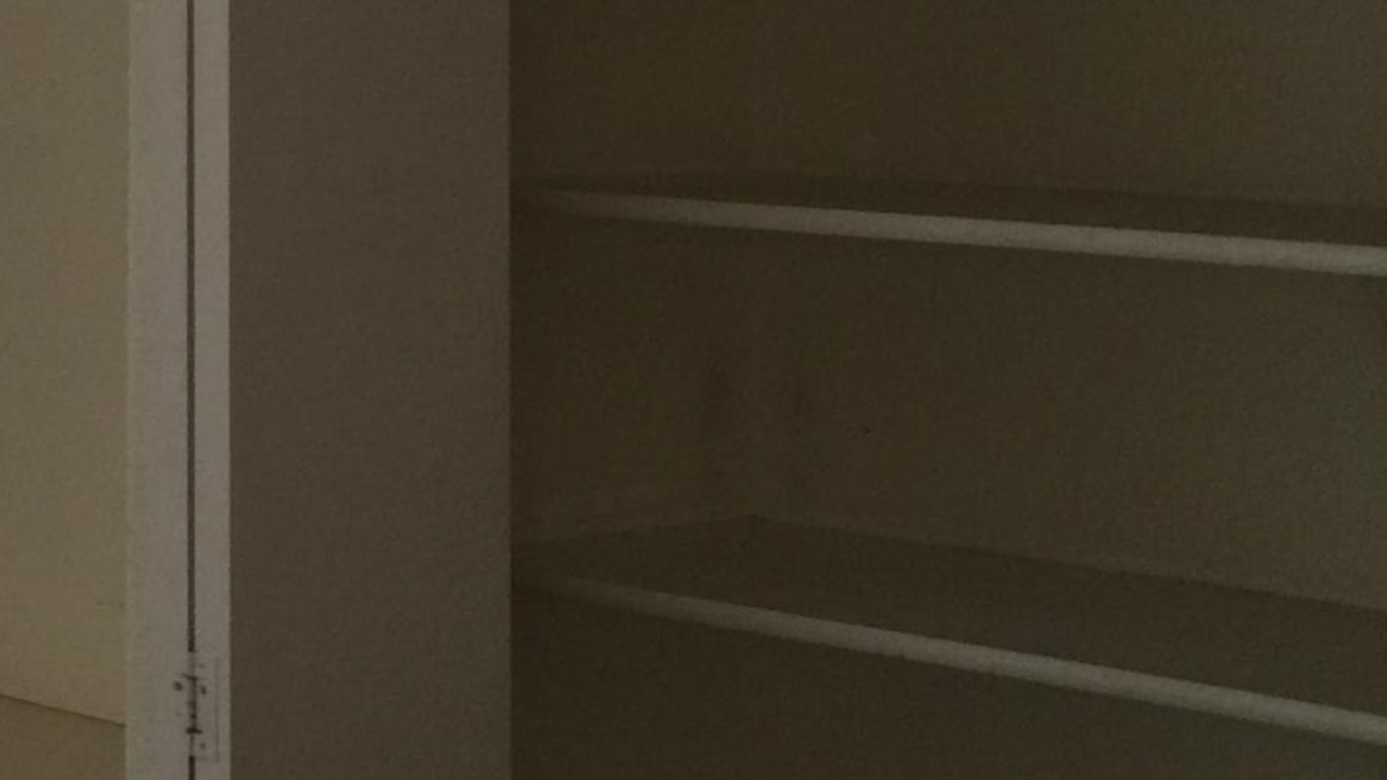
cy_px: 54
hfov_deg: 18.4
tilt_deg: -2.6
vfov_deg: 11.1
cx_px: -441
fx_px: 3972
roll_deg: -1.2
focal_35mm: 108
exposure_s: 1/30
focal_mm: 4.15
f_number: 2.2
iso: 40
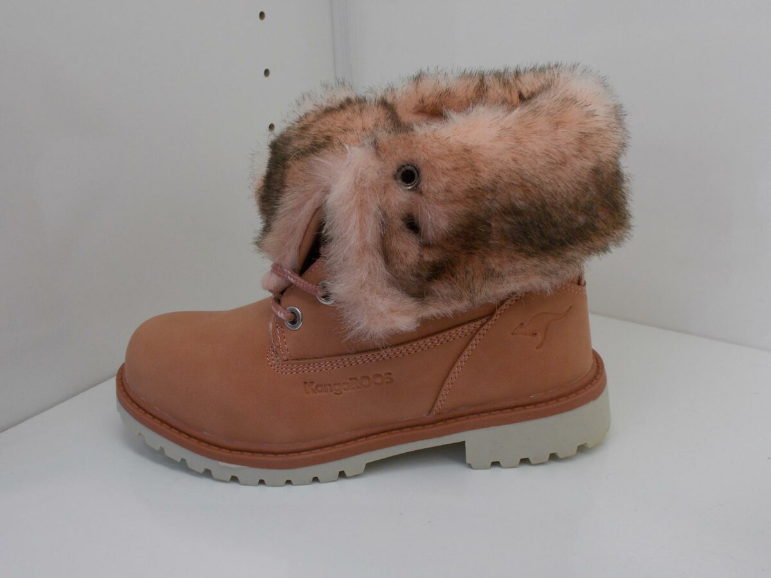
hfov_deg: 47.9
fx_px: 869
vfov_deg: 36.8
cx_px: 386
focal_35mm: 39
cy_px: 289
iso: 80
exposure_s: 1/80
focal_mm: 6.9
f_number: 3.9
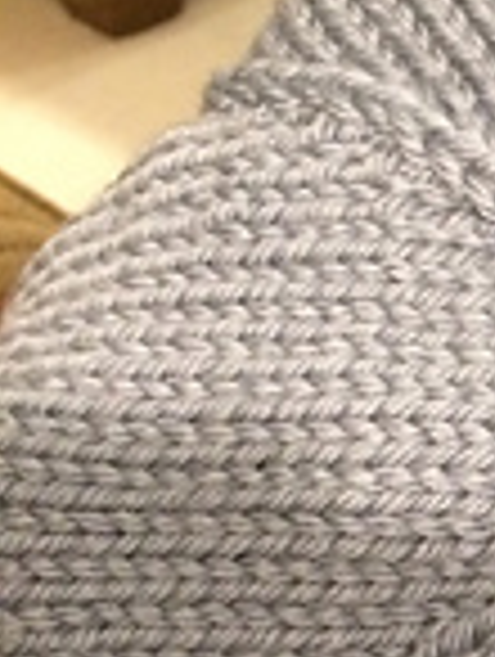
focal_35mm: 99
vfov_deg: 19.4
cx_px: 839
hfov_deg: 13.7
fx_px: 1882
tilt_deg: -42.1
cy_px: 598
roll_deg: +2.6
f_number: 2.2
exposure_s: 1/20
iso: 250
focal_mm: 4.15
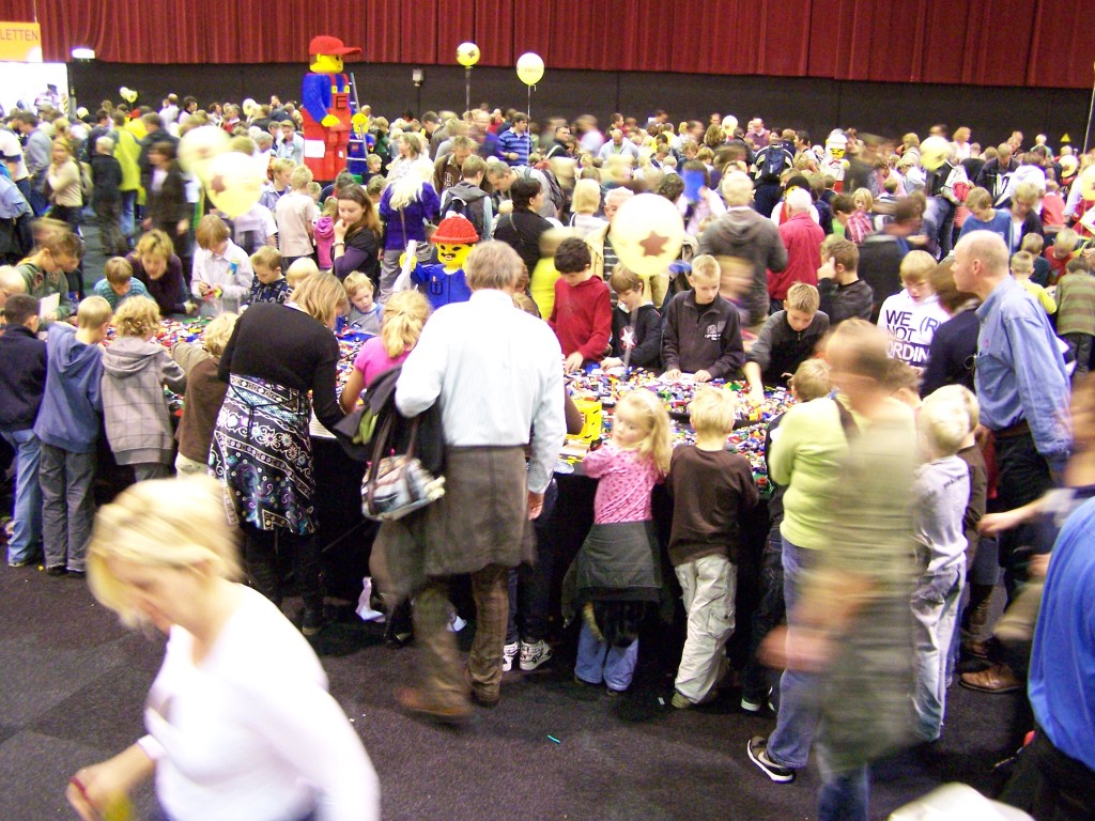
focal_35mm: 38
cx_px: 548
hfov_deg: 49.0
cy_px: 410
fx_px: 1202
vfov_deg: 37.7
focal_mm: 6.3
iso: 400
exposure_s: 1/6
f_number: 2.8
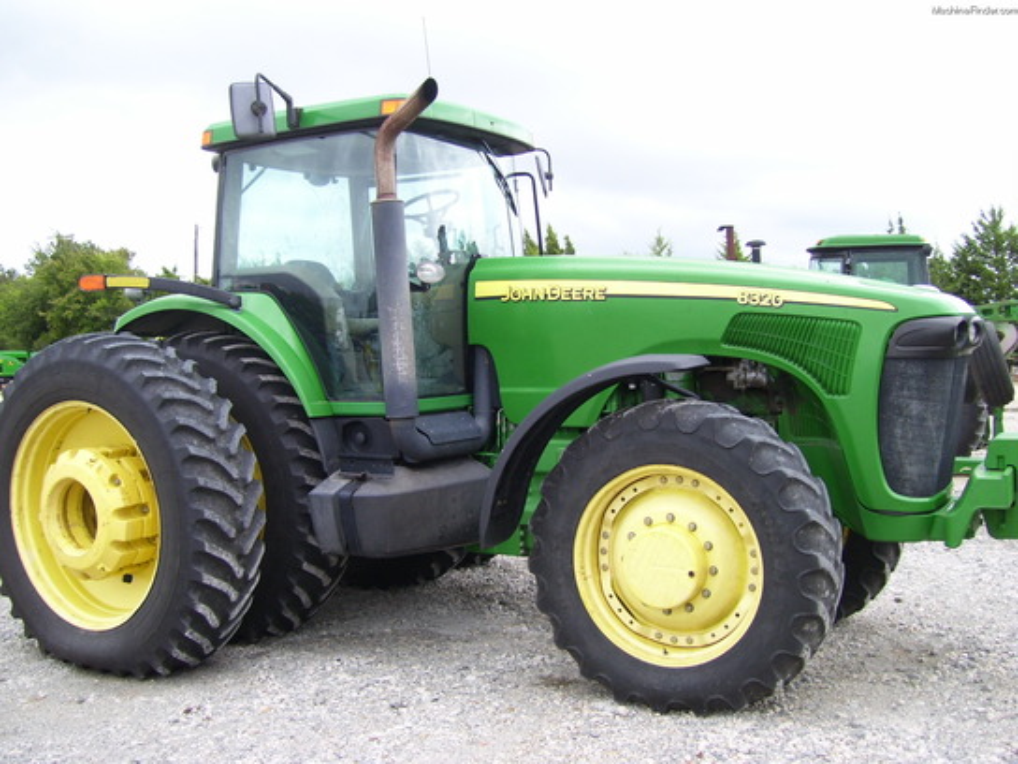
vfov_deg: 38.7
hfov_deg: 50.1
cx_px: 509
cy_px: 382
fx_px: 1088
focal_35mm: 37
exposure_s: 1/350
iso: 80
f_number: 2.7
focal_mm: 6
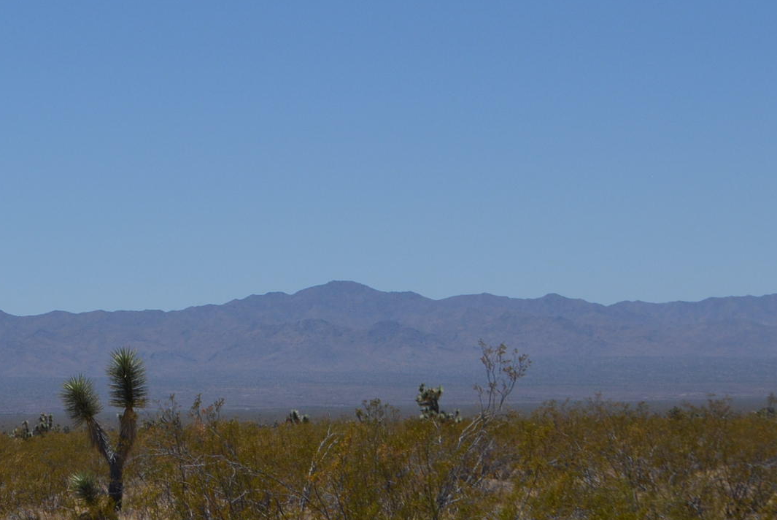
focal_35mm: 118
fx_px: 2549
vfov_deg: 11.6
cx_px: -59
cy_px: 231
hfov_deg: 16.8
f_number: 8
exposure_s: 1/2000
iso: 400
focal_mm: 28
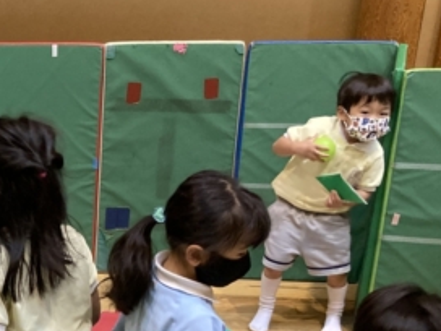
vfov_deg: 18.0
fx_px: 1006
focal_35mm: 79
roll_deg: +1.3
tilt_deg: -24.0
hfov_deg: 22.9
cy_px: 359
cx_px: -70
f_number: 1.8
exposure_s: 1/60
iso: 200
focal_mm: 3.99
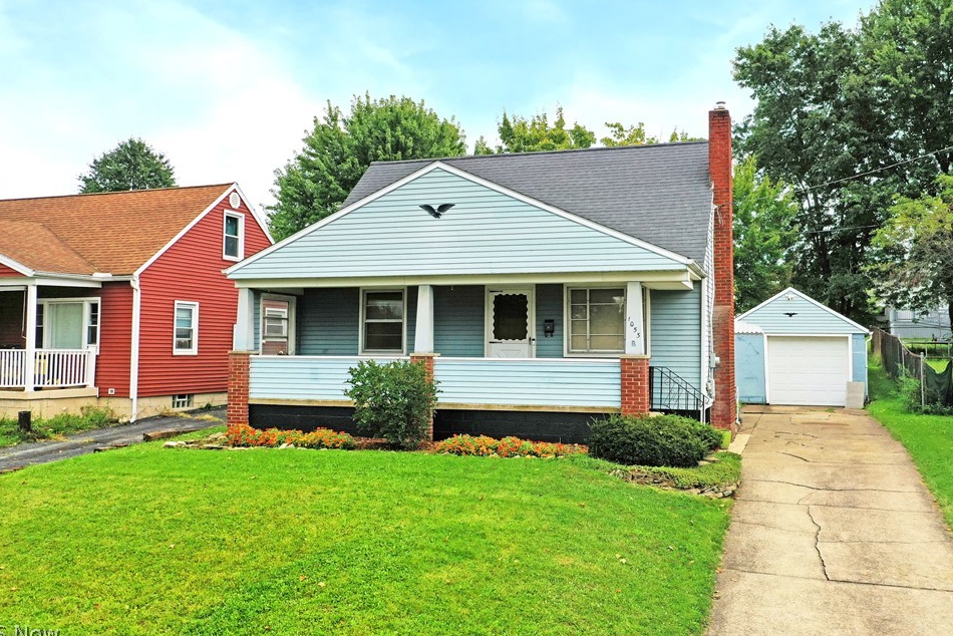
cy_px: 286
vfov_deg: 41.1
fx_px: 847
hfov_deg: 58.7
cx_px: 503
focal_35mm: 32
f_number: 5.6
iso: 100
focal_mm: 10.26
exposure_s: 1/500
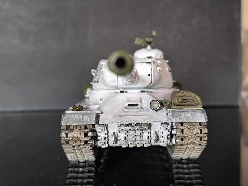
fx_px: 315
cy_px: 93
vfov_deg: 32.9
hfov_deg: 42.9
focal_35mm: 44
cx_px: 124
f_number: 1.65
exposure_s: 1/25
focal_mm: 6.14
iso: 1250
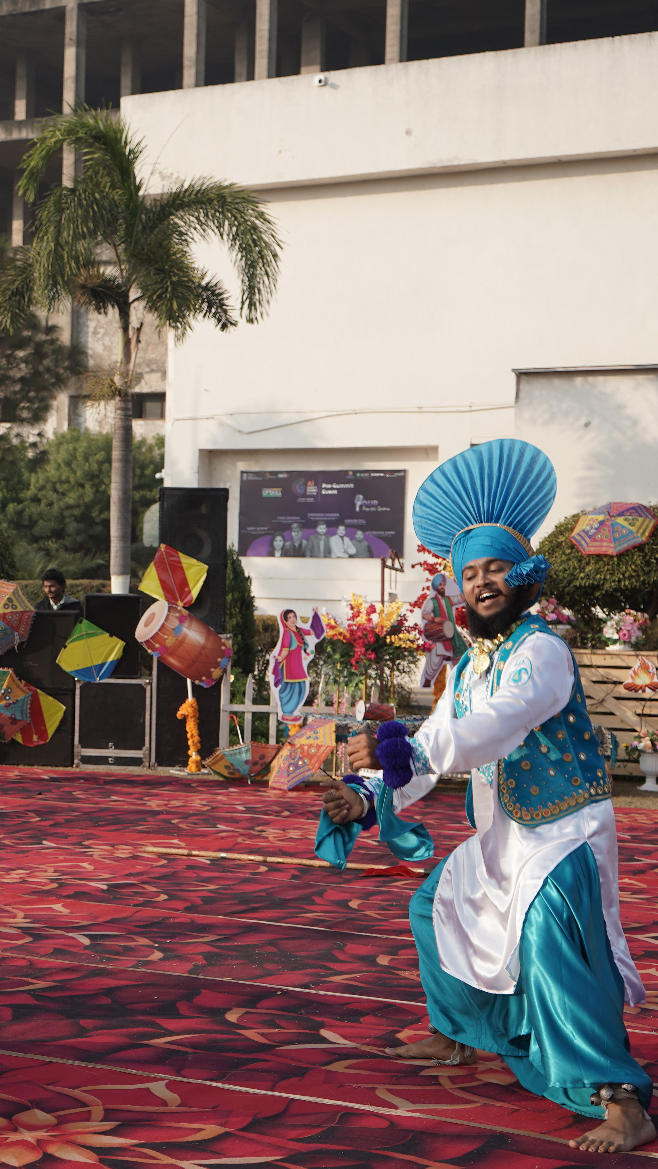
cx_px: -99
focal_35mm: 65
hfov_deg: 17.8
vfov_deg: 32.4
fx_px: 2016
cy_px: 587
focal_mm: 41
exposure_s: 1/320
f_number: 5.6
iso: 125
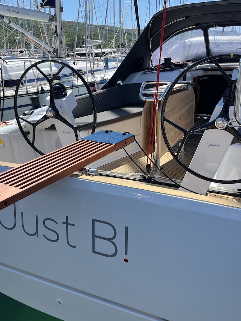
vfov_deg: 47.8
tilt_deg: -15.8
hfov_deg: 36.7
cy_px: 178
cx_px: 93
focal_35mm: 39
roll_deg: +0.2
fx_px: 362
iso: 50
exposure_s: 1/2463
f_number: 1.6
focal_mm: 5.1
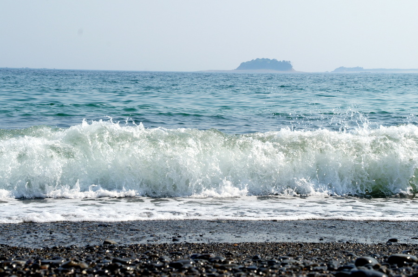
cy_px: 138
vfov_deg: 14.2
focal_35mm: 96
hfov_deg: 21.3
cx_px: 209
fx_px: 1113
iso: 200
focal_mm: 64
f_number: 13
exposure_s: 1/320
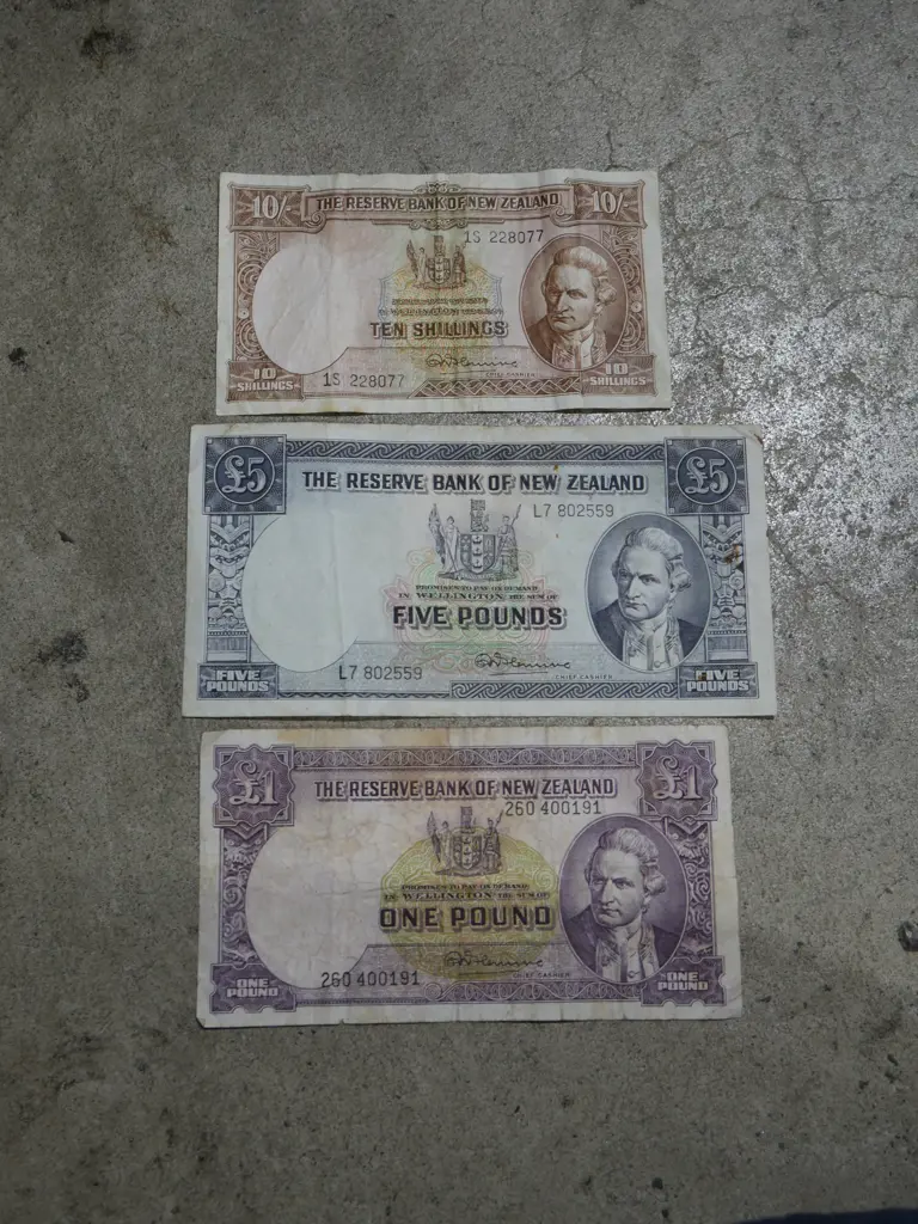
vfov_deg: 44.8
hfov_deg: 34.3
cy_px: 612
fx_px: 1485
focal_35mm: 42
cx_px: 459
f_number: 5
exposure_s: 1/60
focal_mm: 21
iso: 200
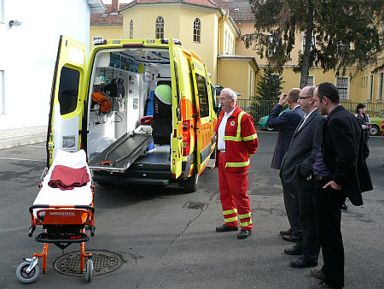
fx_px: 388
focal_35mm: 35
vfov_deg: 40.7
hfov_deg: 52.6
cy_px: 144
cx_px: 192
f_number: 4
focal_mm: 7.4
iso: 100
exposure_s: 1/200
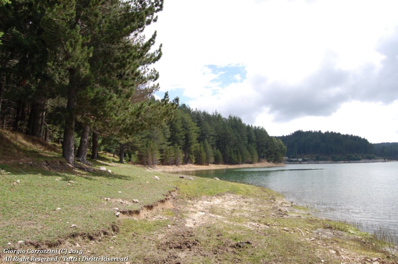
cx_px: 199
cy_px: 132
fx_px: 298
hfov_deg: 67.4
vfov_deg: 47.8
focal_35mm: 27
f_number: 9
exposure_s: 1/320
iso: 200
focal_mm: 18
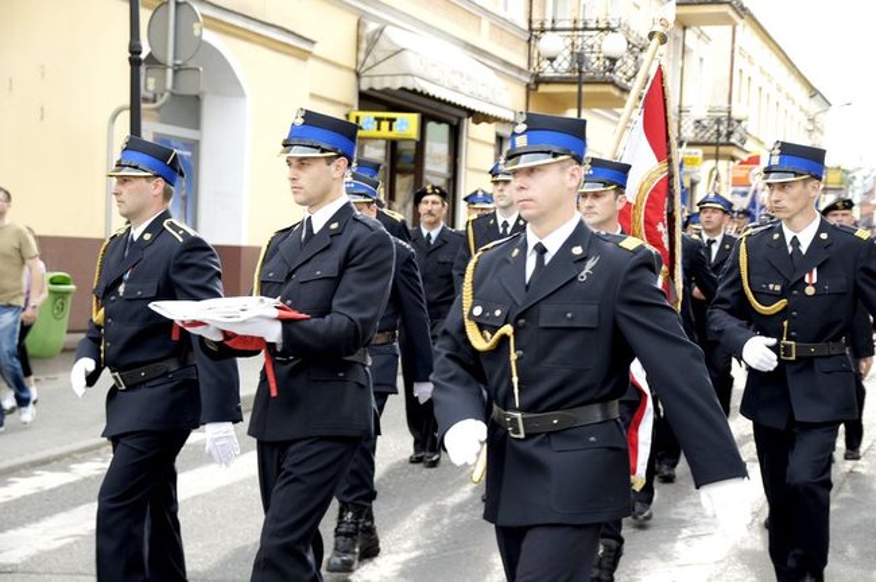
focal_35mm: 60
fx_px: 1459
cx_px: 438
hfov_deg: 33.4
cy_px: 291
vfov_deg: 22.6
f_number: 4
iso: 100
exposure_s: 1/80
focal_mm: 40
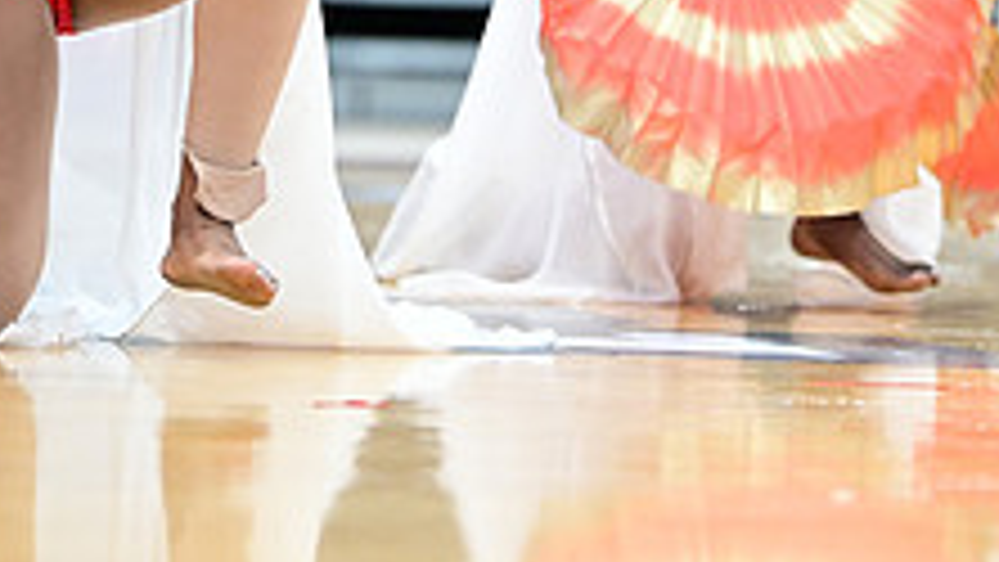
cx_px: 765
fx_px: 8691
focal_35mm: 328
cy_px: -279
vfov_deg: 3.7
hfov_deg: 6.6
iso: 6400
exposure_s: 1/1000
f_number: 3.2
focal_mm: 120
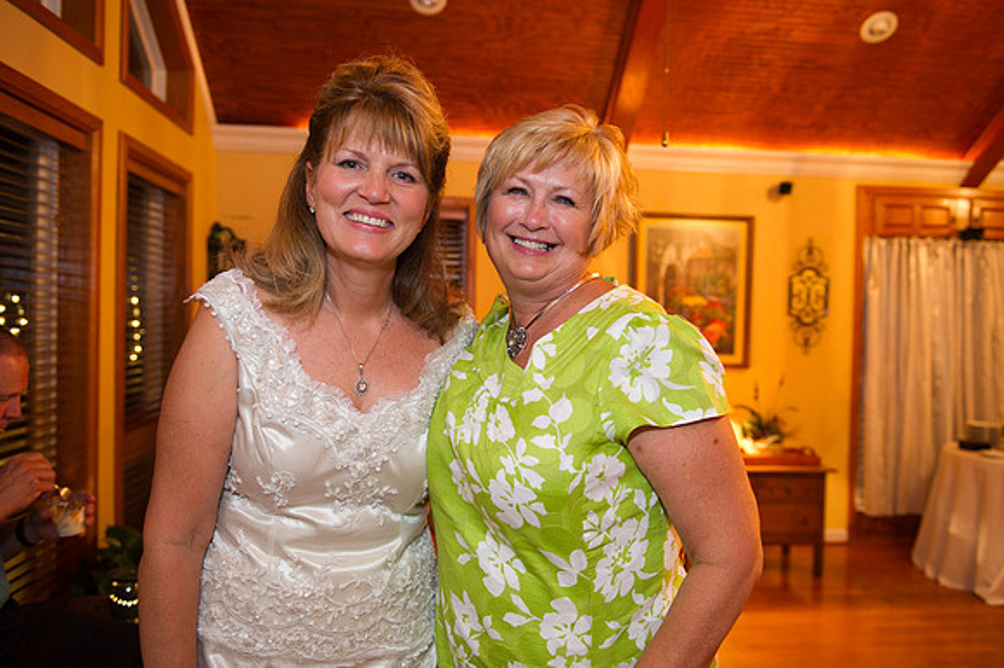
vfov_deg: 44.9
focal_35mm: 29
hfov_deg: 63.7
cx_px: 502
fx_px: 808
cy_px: 334
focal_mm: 29
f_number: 3.2
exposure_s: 1/60
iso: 2000
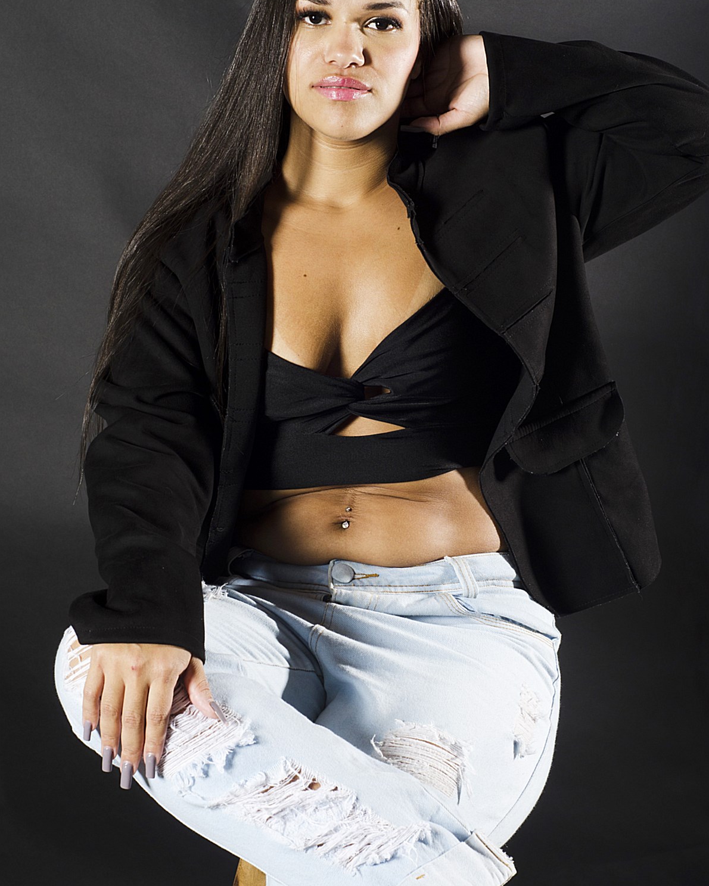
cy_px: 397
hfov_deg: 18.1
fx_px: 2229
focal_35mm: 85
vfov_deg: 22.5
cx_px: 354
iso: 200
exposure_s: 1/125
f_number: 7.1
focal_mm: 50
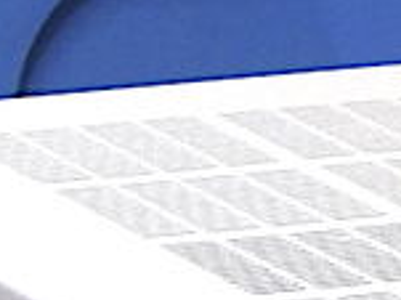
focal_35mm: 731
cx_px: 839
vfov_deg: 2.0
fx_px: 8461
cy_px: 401
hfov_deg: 2.7
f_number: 5.1
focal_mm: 20.6
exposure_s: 1/5
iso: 200
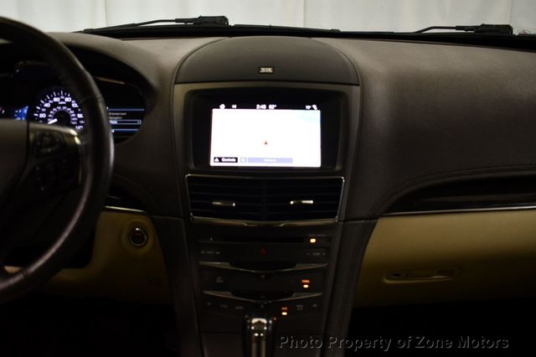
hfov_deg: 51.9
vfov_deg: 35.9
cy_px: 178
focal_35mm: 37
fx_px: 551
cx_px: 268
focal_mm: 25
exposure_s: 1/125
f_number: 4
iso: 1250
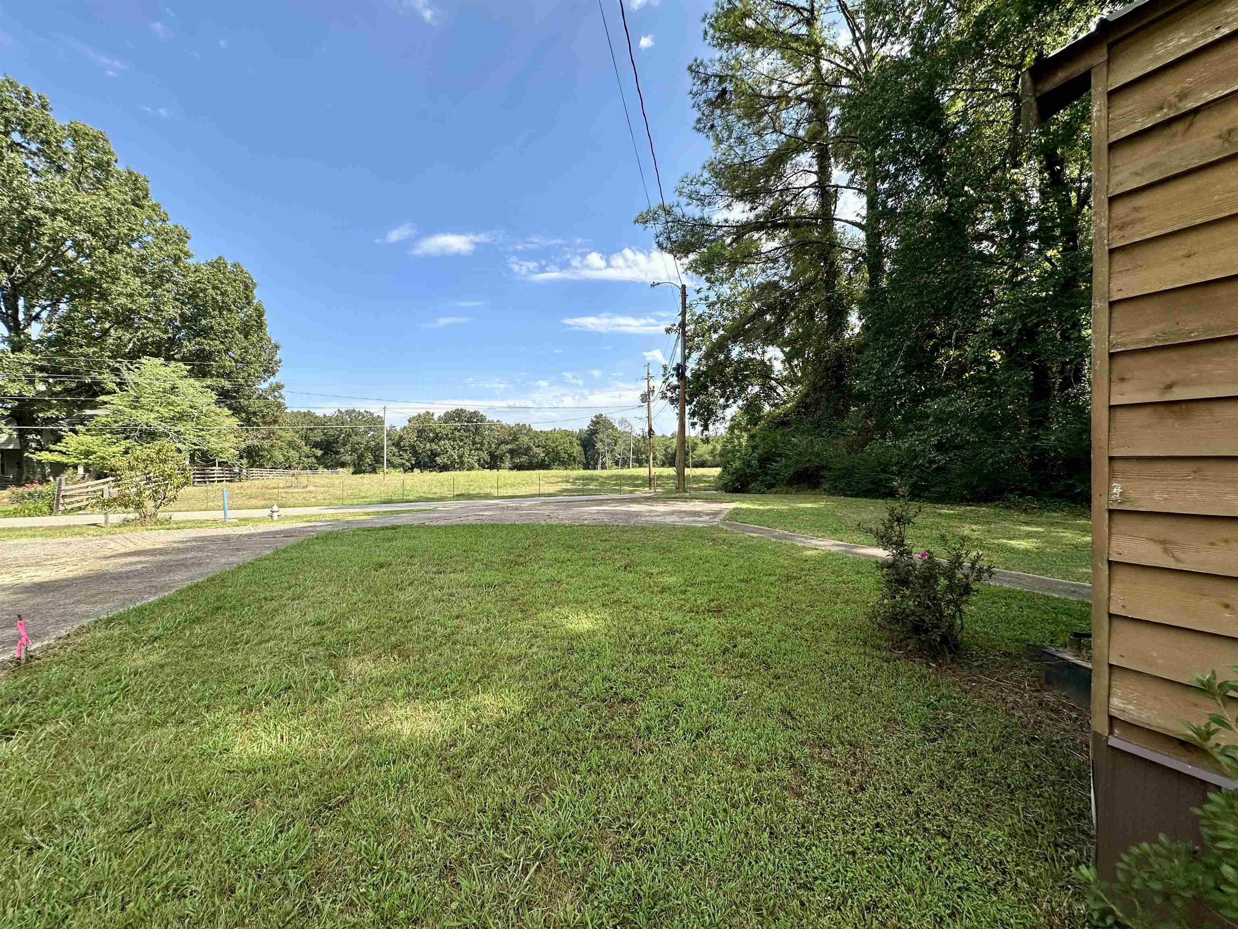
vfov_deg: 85.7
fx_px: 501
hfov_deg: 102.1
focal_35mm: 14
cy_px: 464
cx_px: 619
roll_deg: +0.5
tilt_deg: -0.6
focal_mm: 2.22
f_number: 2.2
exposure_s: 1/1383
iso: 50
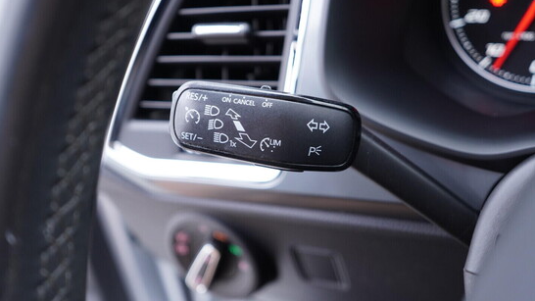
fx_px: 539
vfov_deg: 31.1
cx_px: 268
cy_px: 128
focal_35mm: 38
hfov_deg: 52.8
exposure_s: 1/40
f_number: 2.8
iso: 400
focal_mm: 24
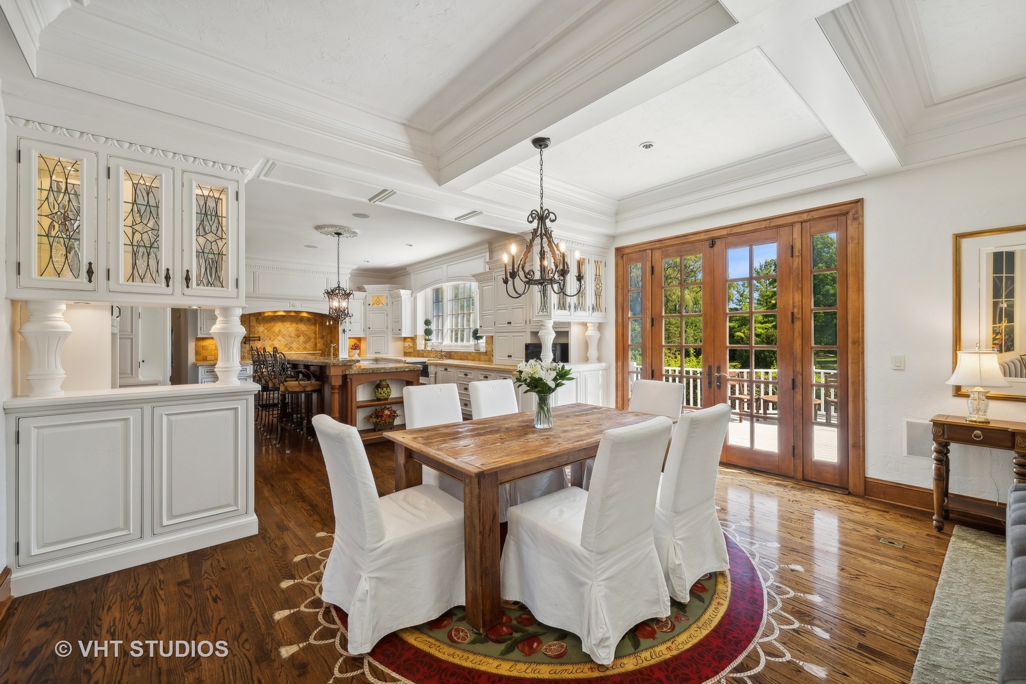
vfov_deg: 81.2
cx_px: 513
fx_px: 399
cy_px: 342
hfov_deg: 104.3
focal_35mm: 14
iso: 200
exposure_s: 1/10
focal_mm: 14
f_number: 8
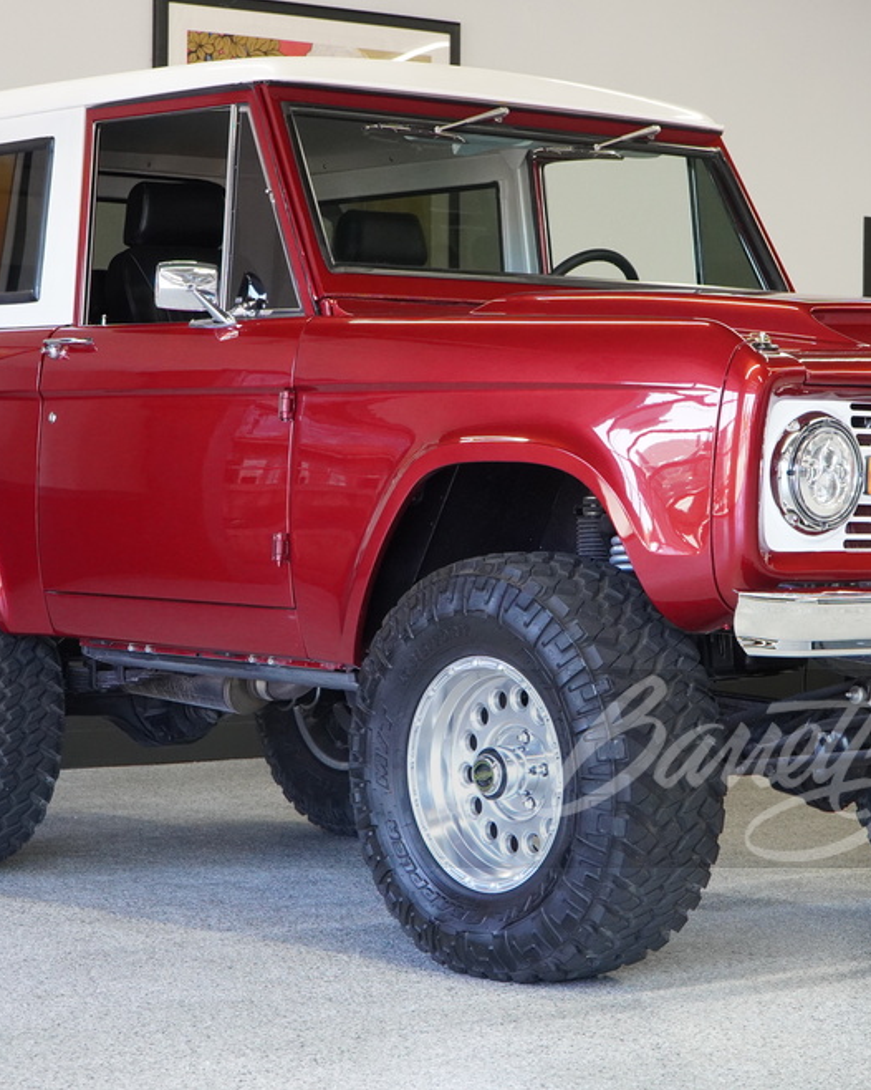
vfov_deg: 21.8
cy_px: 539
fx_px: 2828
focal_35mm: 88
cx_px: 500
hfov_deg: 17.5
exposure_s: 1/80
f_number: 6.3
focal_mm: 41
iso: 1600
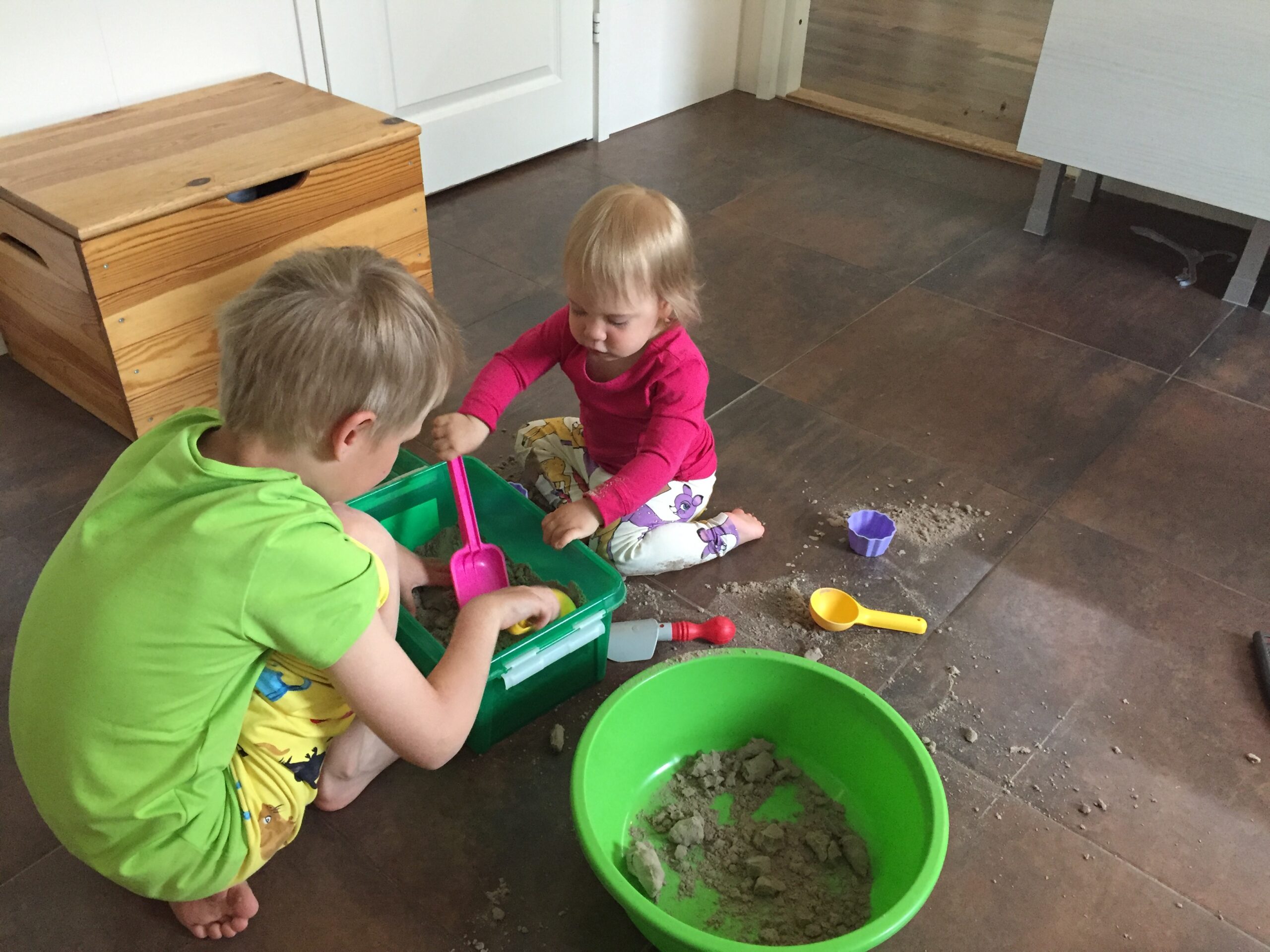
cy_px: 476
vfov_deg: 48.2
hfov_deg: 61.7
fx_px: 1064
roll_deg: -1.1
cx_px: 635
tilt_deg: -36.3
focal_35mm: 29
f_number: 2.2
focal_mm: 4.15
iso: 250
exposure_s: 1/25
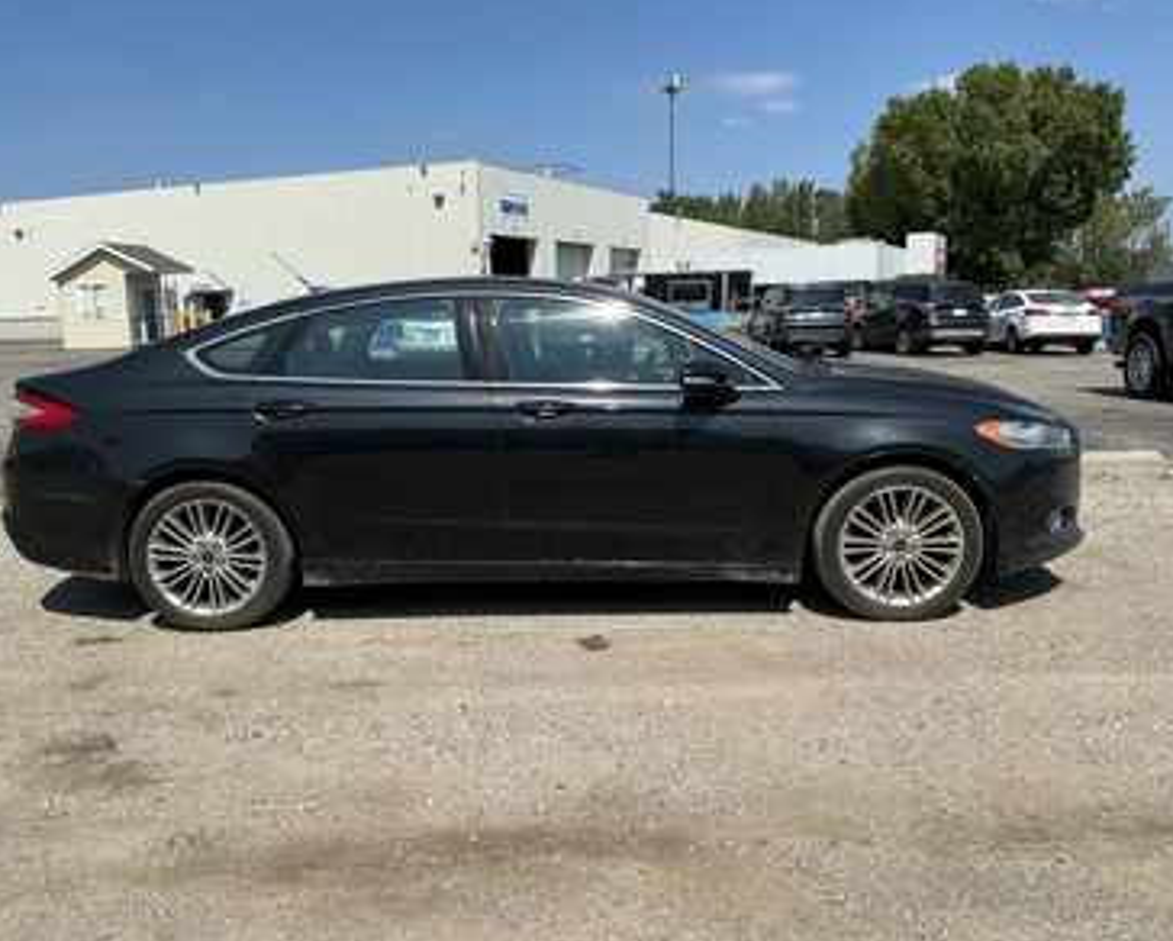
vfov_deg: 48.6
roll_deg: +2.0
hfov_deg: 58.7
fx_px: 1043
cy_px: 474
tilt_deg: -4.3
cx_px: 561
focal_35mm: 30
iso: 25
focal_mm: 3
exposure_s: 1/2320
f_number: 1.8
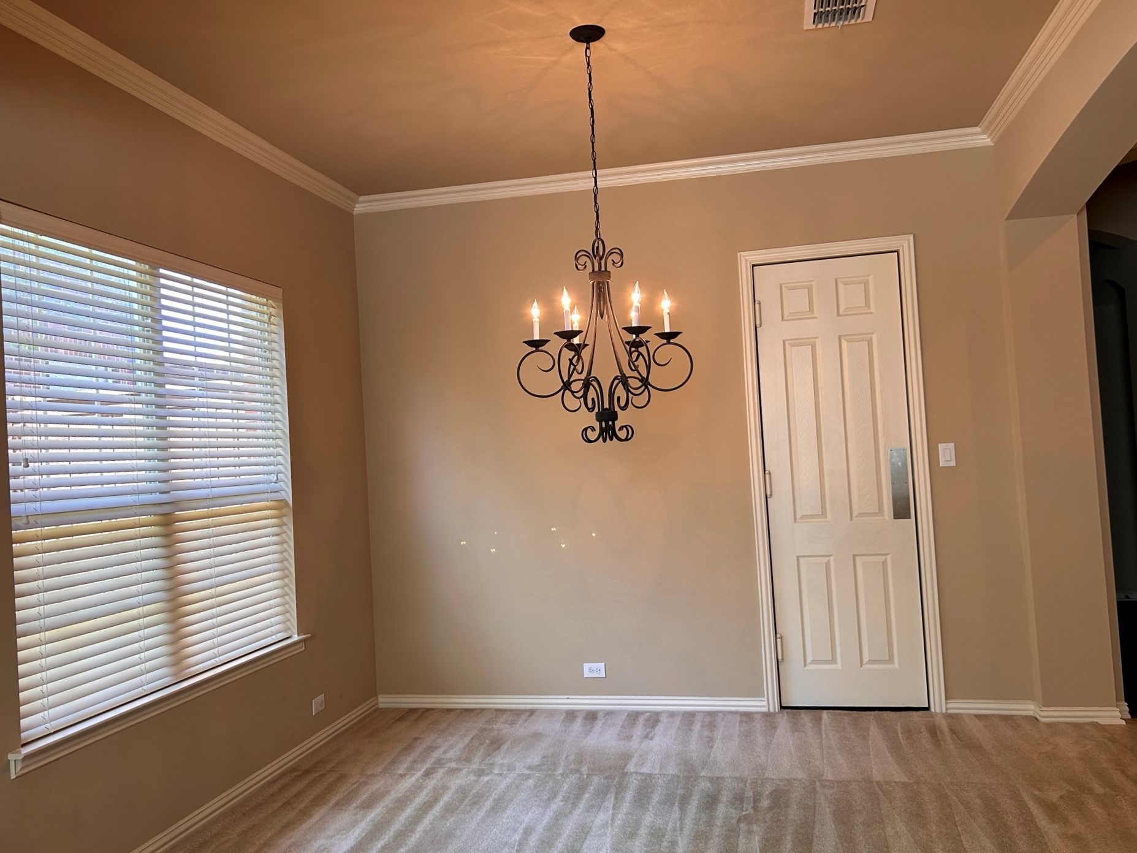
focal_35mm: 26
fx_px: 854
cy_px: 426
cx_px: 568
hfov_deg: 67.3
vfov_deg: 53.1
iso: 125
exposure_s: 1/120
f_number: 1.5
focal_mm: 5.7
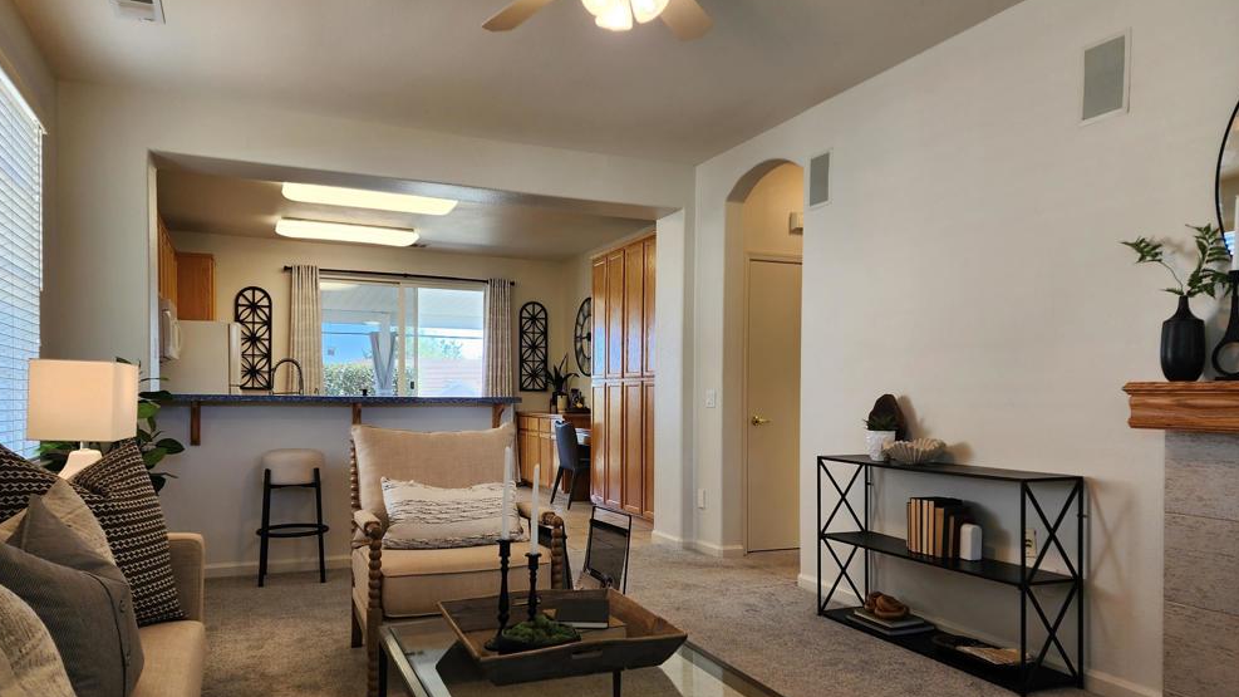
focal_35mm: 26
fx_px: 854
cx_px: 603
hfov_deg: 71.9
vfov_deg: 44.2
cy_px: 408
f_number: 1.8
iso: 80
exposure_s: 1/120
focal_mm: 6.4
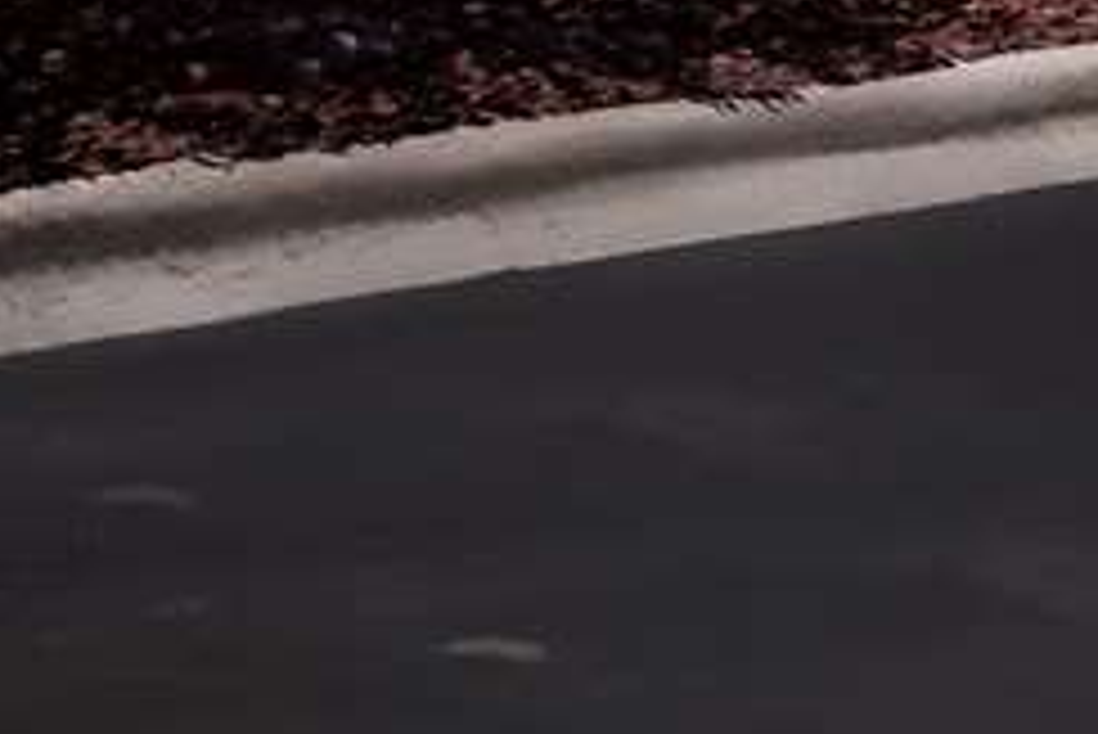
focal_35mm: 178
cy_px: -653
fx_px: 5432
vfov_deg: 7.5
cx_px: 1174
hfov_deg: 11.4
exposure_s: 1/160
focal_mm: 29
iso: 250
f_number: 8
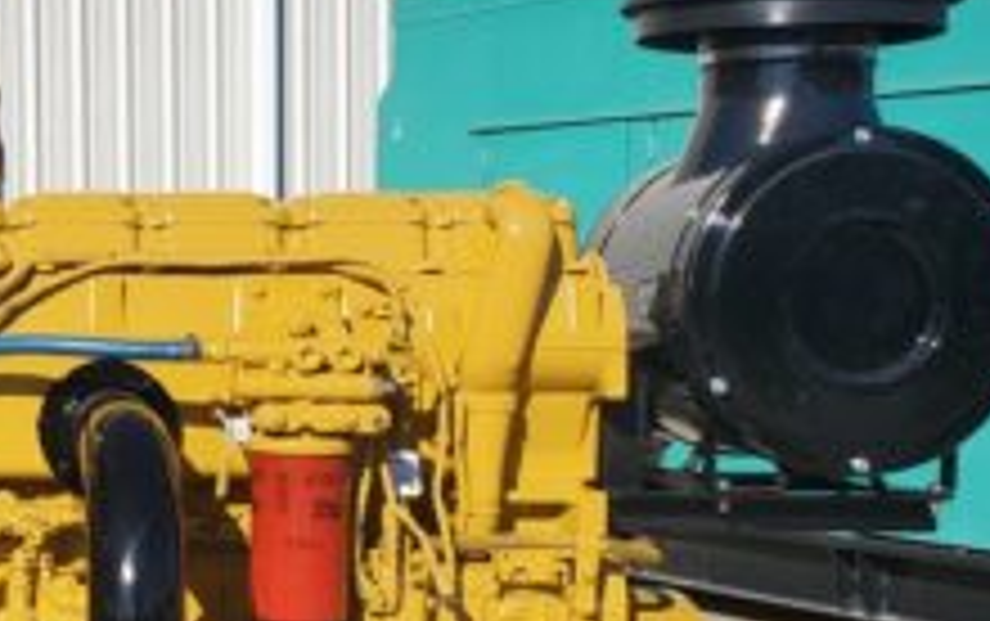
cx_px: 18
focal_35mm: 75
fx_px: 2026
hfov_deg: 26.1
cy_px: 374
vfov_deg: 17.4
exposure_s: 1/2077
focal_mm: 4.3
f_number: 2.4
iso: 50
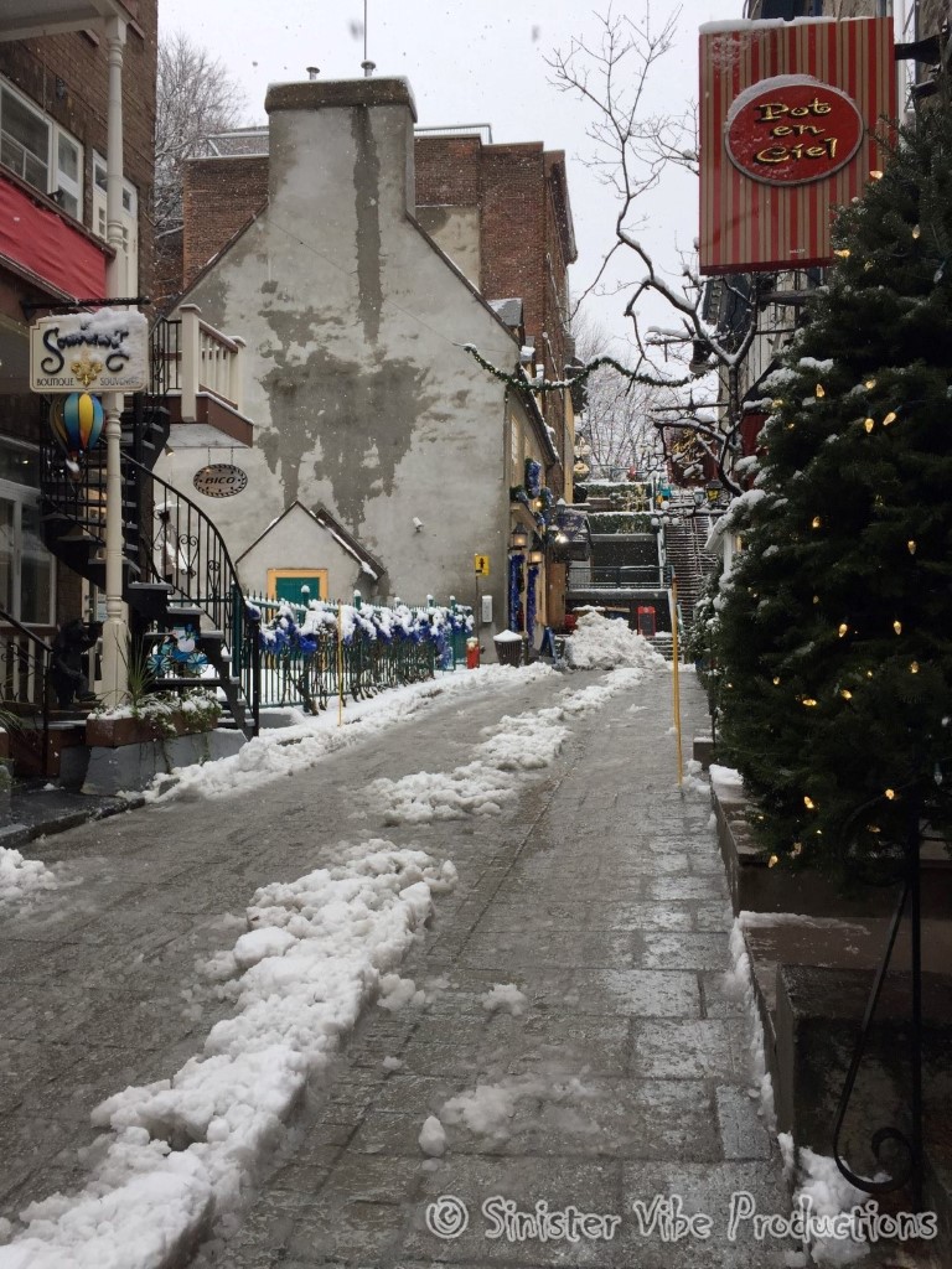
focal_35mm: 29
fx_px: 1063
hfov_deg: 48.2
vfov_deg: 61.7
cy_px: 634
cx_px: 476
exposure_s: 1/344
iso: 32
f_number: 2.2
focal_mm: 4.15
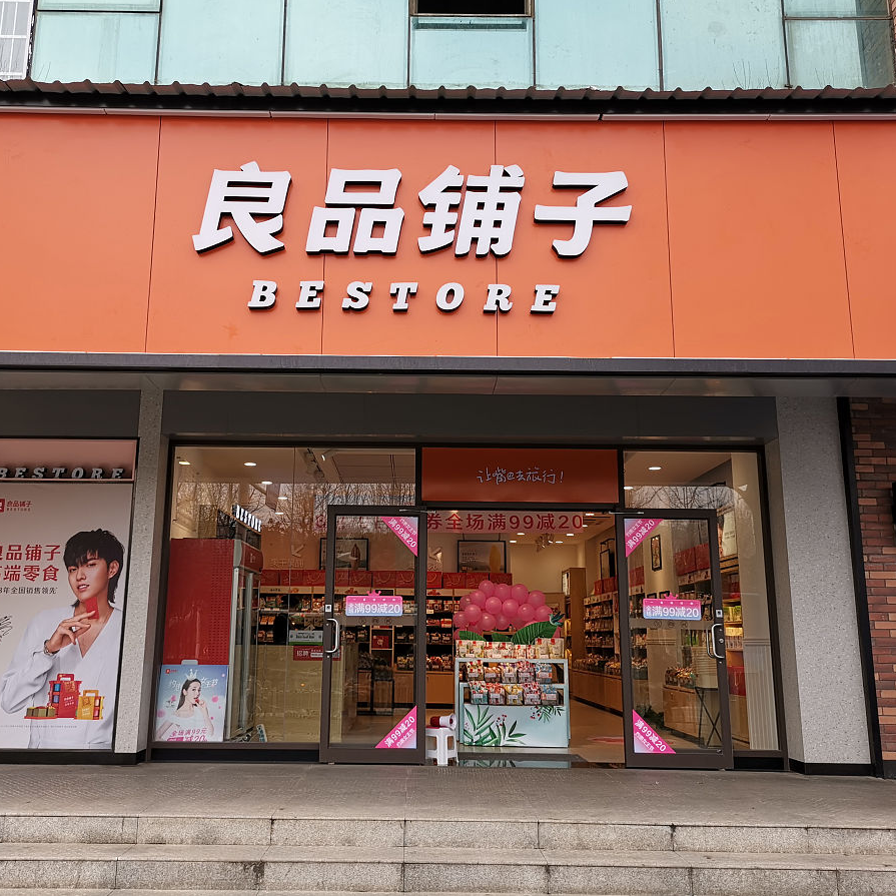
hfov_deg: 51.0
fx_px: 937
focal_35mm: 32
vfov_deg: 51.1
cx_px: 411
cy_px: 446
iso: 50
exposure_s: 1/490
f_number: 1.8
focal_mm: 3.95
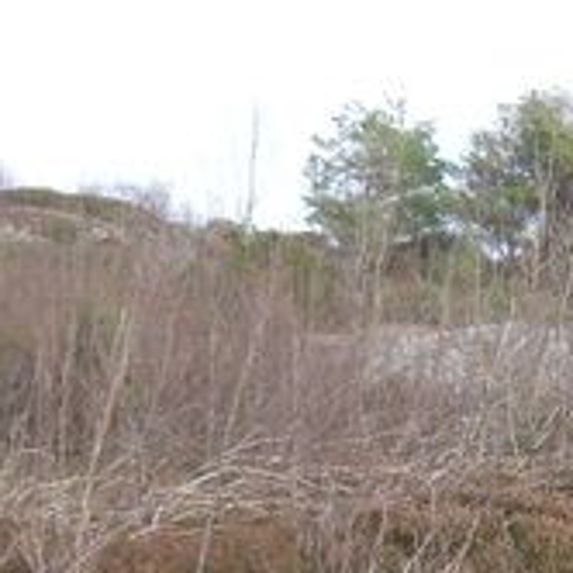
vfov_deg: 13.2
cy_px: 545
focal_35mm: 131
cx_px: 637
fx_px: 2453
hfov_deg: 13.1
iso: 100
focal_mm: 6.2
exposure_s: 1/160
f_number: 3.6
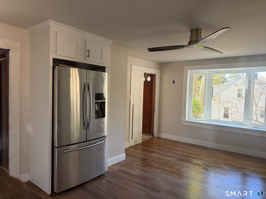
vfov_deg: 56.8
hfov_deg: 71.6
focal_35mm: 24
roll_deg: -1.5
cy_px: 100
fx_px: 184
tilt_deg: -2.6
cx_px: 133
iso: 200
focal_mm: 6.76
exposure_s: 1/84
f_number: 1.78
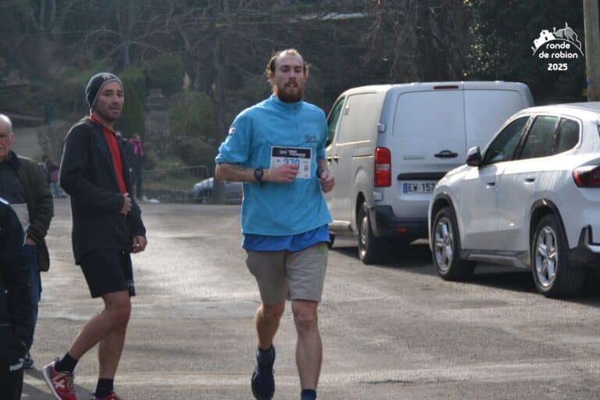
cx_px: 300
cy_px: 200
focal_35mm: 147
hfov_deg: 14.0
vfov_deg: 9.3
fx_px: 2450
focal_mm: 98
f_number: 5.6
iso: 400
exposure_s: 1/800
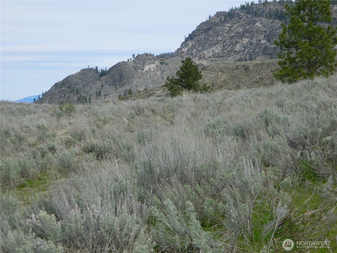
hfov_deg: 23.3
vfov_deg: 17.6
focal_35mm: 84
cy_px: 126
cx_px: 168
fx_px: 818
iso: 80
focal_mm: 15.1
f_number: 4.2
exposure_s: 1/640
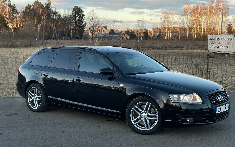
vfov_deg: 23.1
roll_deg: -0.2
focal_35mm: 56
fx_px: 359
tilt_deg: -6.2
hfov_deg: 36.3
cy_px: 84
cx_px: 117
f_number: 2
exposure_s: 1/121
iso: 32
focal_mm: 6
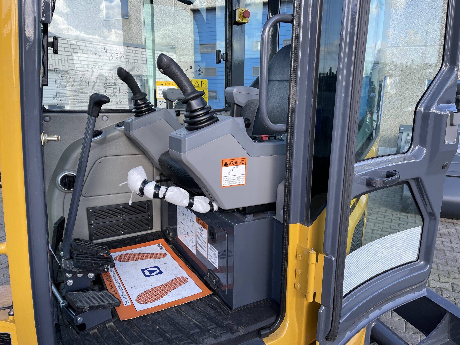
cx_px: 230
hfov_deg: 67.3
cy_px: 172
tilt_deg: -14.8
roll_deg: -0.8
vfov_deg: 53.1
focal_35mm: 26
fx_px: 346
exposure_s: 1/550
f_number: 1.6
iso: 32
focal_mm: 5.1
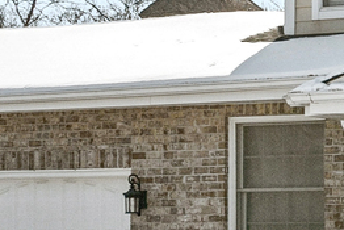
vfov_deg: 6.9
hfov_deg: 9.8
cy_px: -37
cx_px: 647
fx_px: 1893
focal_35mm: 198
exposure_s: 1/2000
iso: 400
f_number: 8
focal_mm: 32
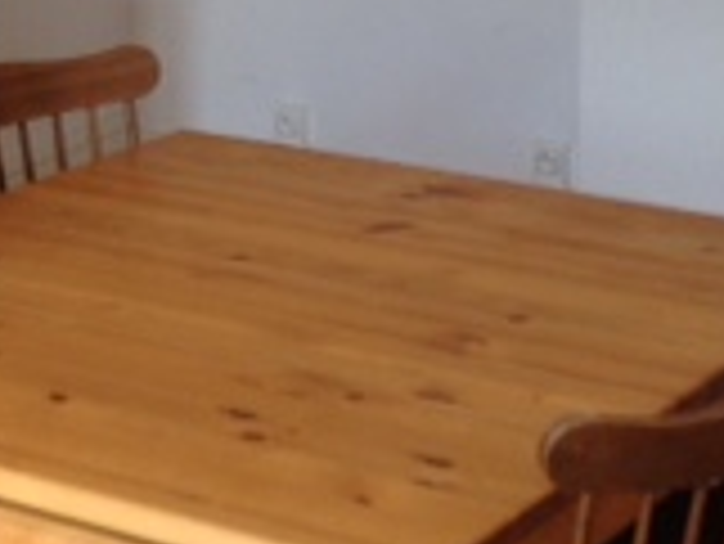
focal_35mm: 139
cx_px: -31
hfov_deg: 13.9
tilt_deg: -5.5
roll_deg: +0.8
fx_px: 2909
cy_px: -297
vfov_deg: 10.3
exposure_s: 1/24
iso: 50
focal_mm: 4.28
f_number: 2.4
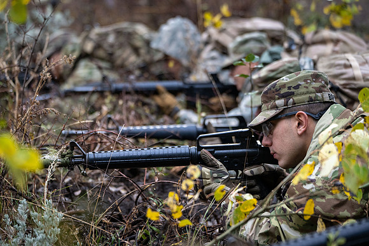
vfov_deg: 13.0
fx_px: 1076
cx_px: 184
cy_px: 123
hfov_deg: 19.5
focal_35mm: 105
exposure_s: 1/800
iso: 1000
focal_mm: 105
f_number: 2.8
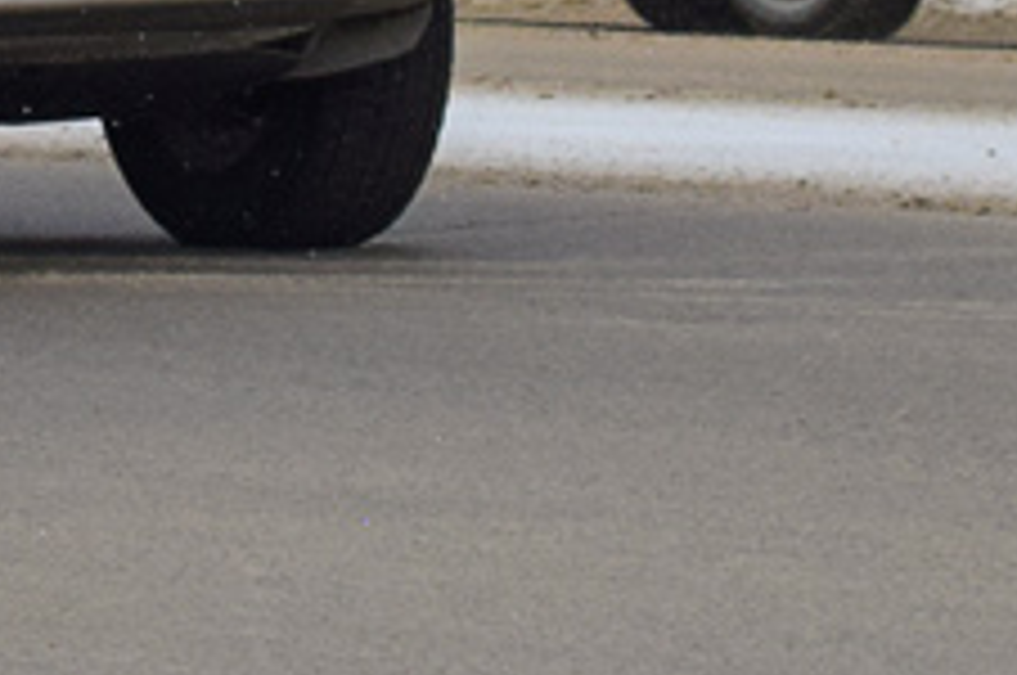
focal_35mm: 439
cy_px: -945
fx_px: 12374
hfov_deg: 4.6
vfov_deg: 3.1
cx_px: -1611
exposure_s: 1/800
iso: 400
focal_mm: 55
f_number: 6.3
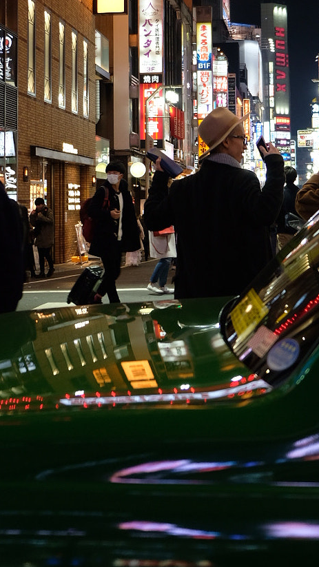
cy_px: 137
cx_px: 223
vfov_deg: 36.9
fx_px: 827
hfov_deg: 21.7
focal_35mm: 55
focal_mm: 18
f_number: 2.8
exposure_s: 1/60
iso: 640
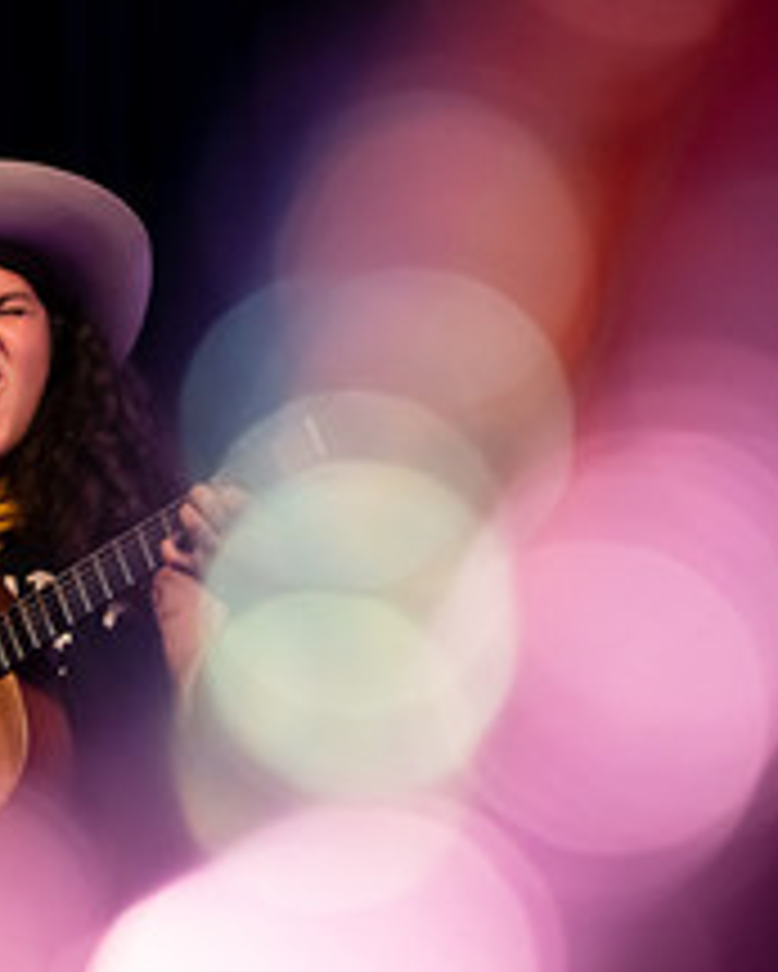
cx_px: 211
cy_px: 528
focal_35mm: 323
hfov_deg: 4.8
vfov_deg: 6.0
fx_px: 9290
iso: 5000
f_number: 2.8
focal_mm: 175
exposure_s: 1/125
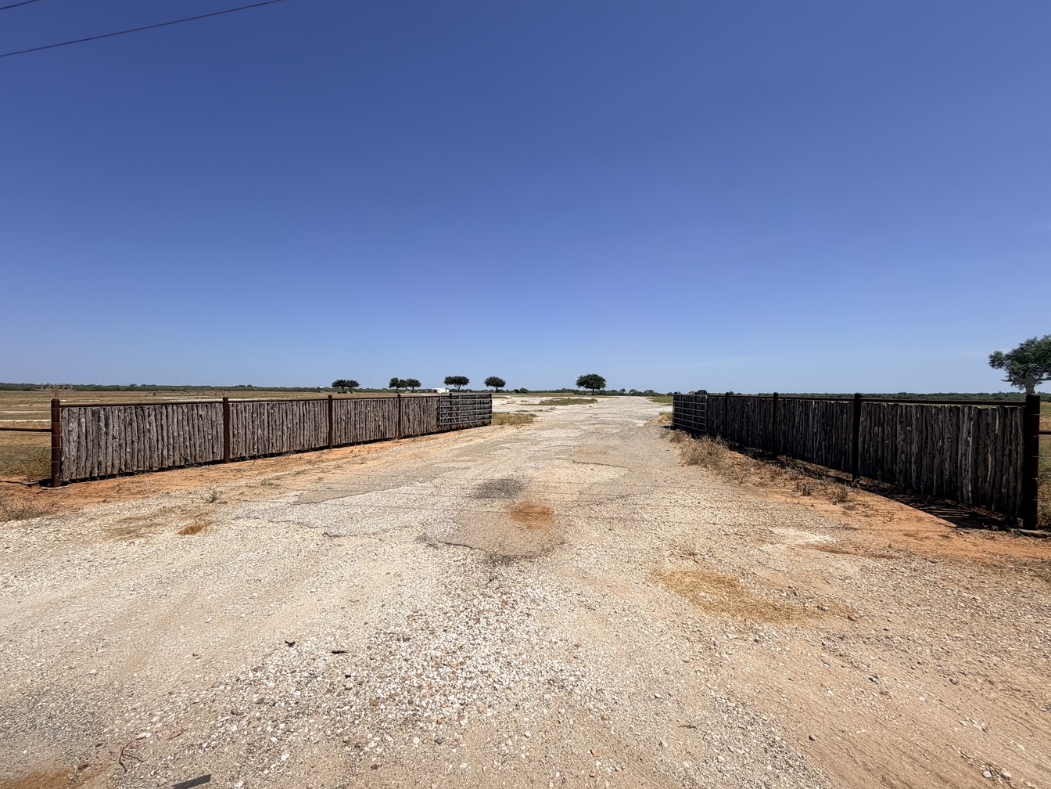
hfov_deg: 98.2
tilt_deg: -0.3
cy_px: 399
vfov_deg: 81.7
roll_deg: -0.2
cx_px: 522
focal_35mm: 15
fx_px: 455
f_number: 2.2
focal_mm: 2.22
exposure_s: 1/1698
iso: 20
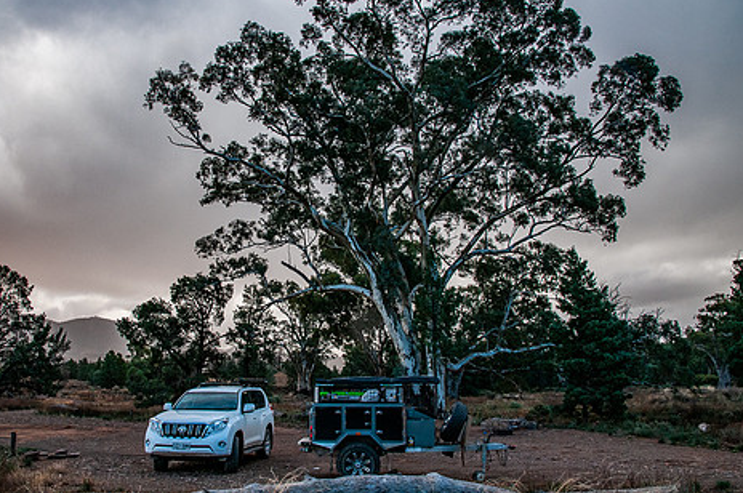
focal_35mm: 30
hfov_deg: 61.5
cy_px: 249
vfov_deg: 43.5
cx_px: 303
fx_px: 618
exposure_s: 1/250
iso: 400
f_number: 11
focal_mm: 16
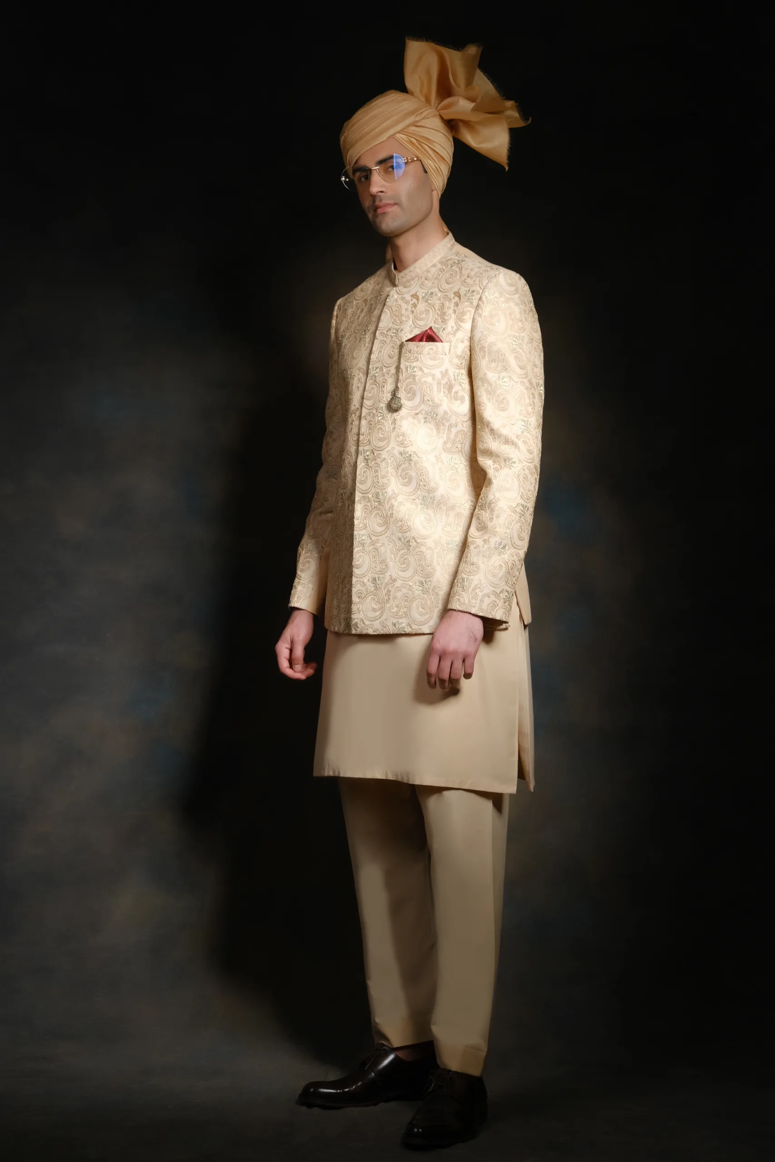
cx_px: 388
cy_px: 581
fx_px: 1969
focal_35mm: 61
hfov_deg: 22.3
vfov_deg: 32.9
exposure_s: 1/125
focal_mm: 40.7
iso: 250
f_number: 5
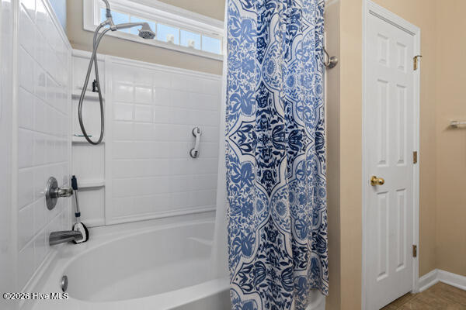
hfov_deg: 96.7
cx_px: 233
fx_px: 207
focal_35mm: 16
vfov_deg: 73.7
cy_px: 155
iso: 1250
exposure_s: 1/15
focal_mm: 16
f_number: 8
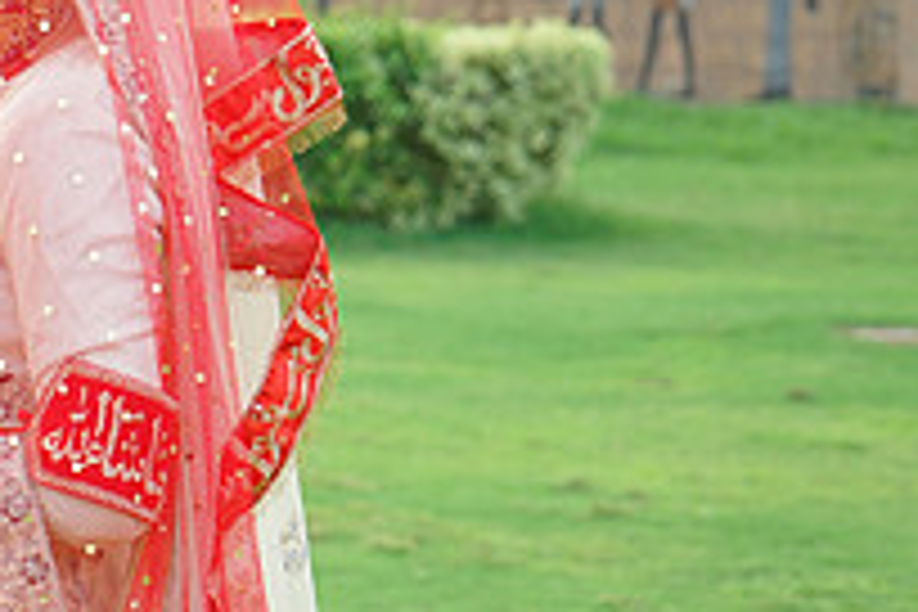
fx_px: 3978
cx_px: -328
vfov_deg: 8.8
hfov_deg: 12.7
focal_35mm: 156
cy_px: 133
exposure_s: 1/200
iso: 320
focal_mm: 55
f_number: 4
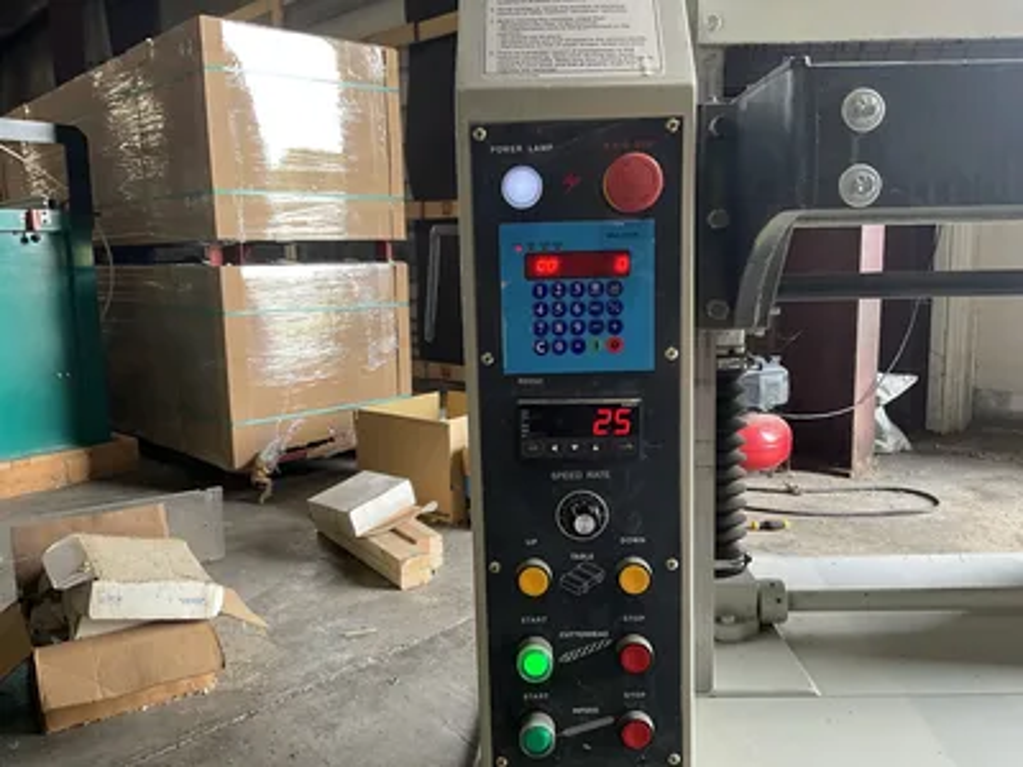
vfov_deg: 48.2
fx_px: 857
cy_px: 384
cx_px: 512
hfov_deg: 61.7
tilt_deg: -8.3
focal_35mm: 29
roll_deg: +1.6
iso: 64
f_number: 1.8
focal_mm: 3
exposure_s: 1/102
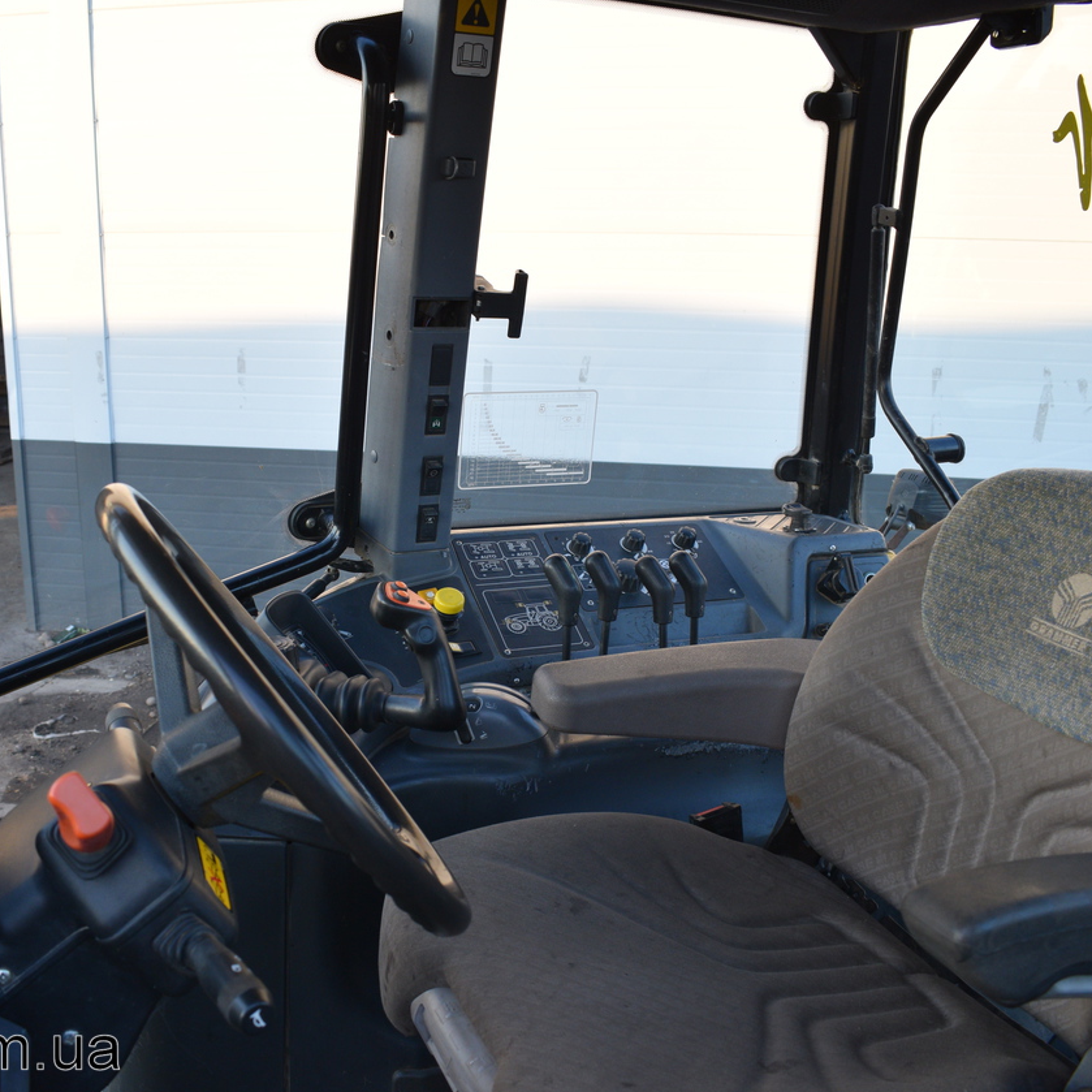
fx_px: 1249
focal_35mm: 35
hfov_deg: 47.0
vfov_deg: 47.2
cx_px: 456
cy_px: 553
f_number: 5
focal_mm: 18
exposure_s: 1/100
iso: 400
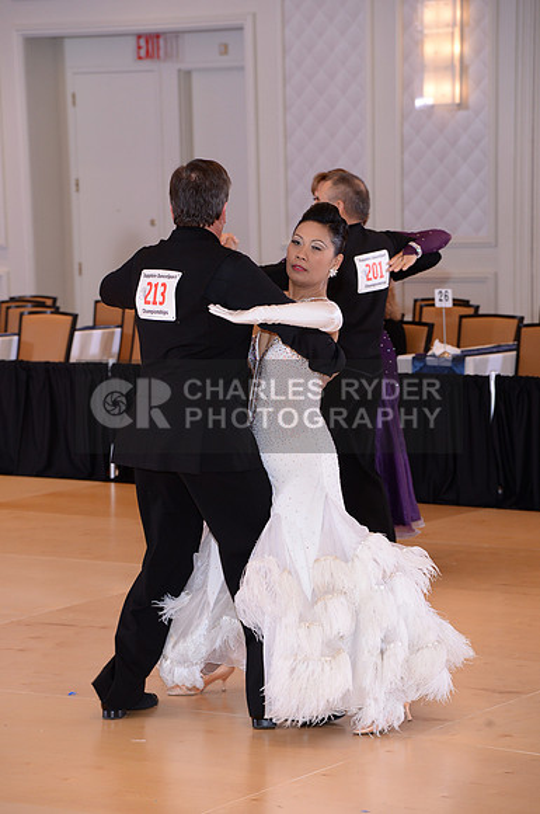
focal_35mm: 120
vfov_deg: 17.1
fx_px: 2708
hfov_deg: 11.4
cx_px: 270
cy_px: 407
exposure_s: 1/200
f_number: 5.6
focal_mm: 120
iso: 1250
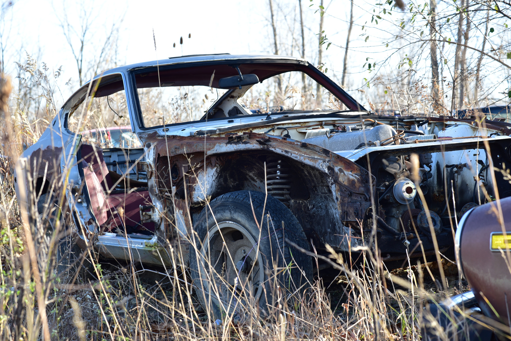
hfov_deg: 23.9
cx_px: 256
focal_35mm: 85
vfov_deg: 16.1
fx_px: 1207
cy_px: 170
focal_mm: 85
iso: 250
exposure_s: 1/100
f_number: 8
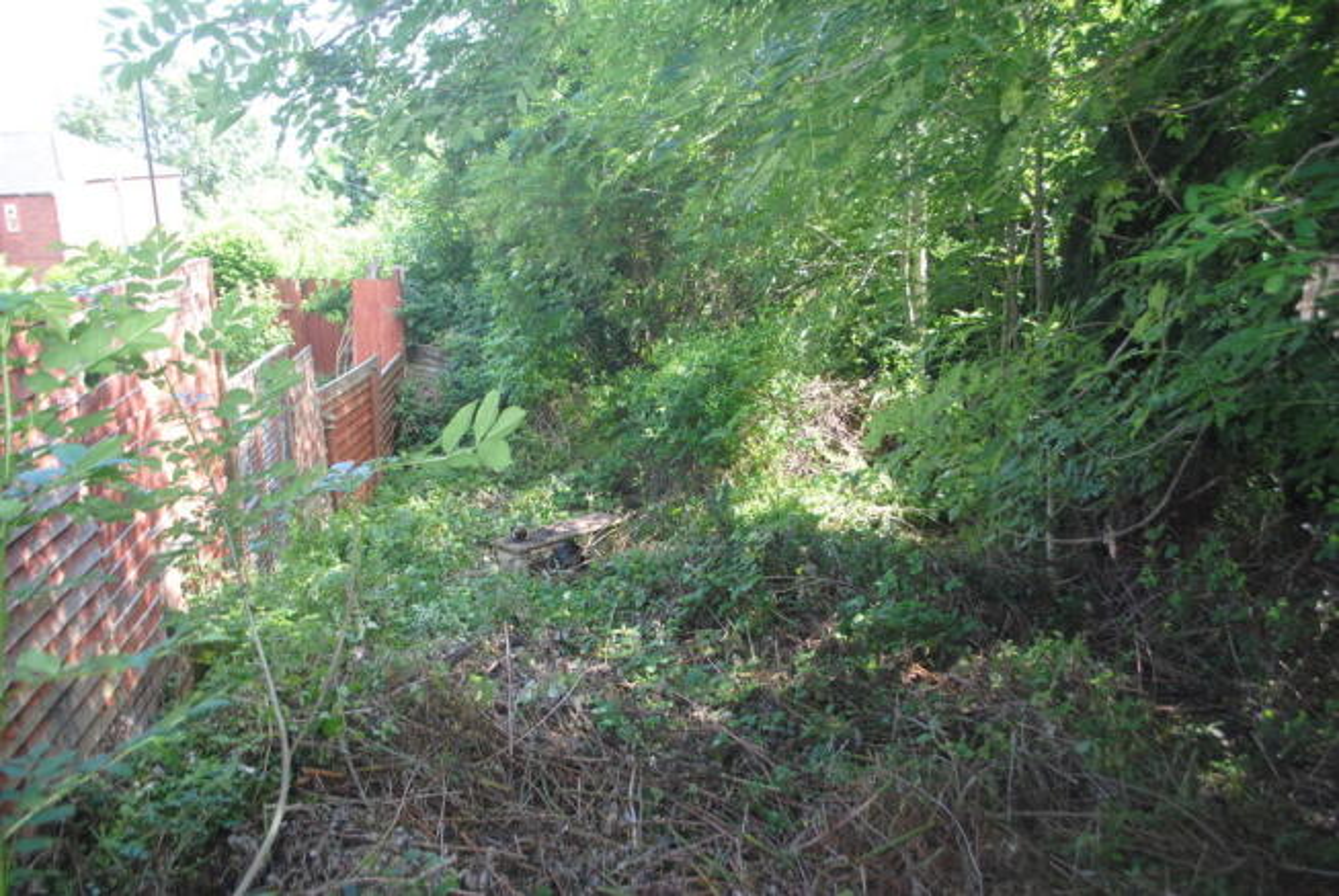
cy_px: 448
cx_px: 670
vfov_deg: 48.0
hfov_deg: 67.3
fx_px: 1005
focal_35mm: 27
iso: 200
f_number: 3.5
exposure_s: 1/125
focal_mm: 18
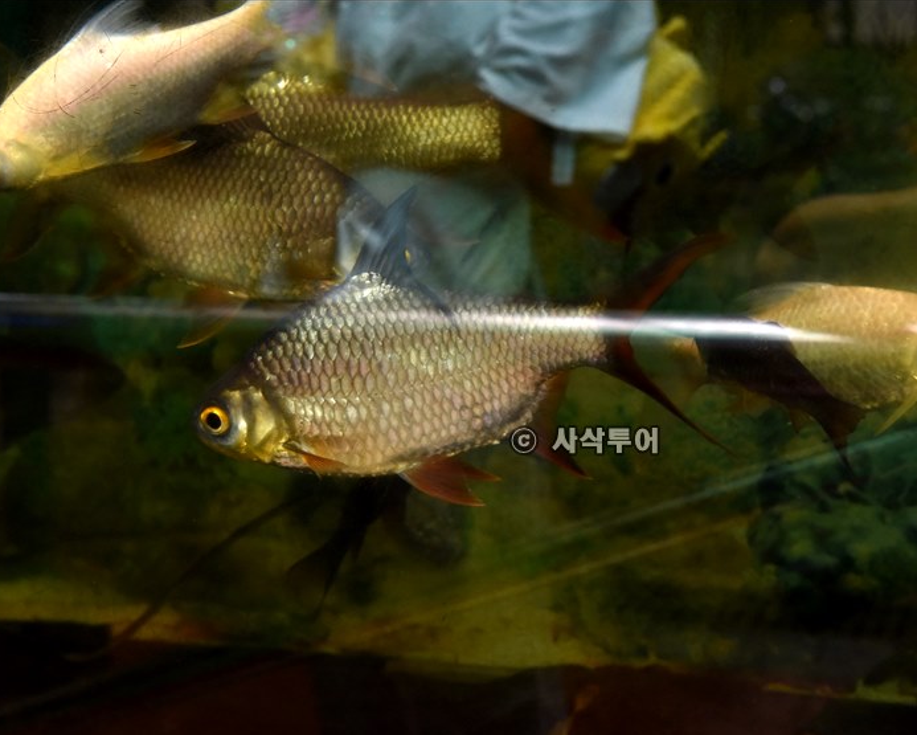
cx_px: 372
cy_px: 370
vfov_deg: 23.2
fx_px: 1792
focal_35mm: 66
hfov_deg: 28.6
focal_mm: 58
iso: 2000
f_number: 9
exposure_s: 1/60
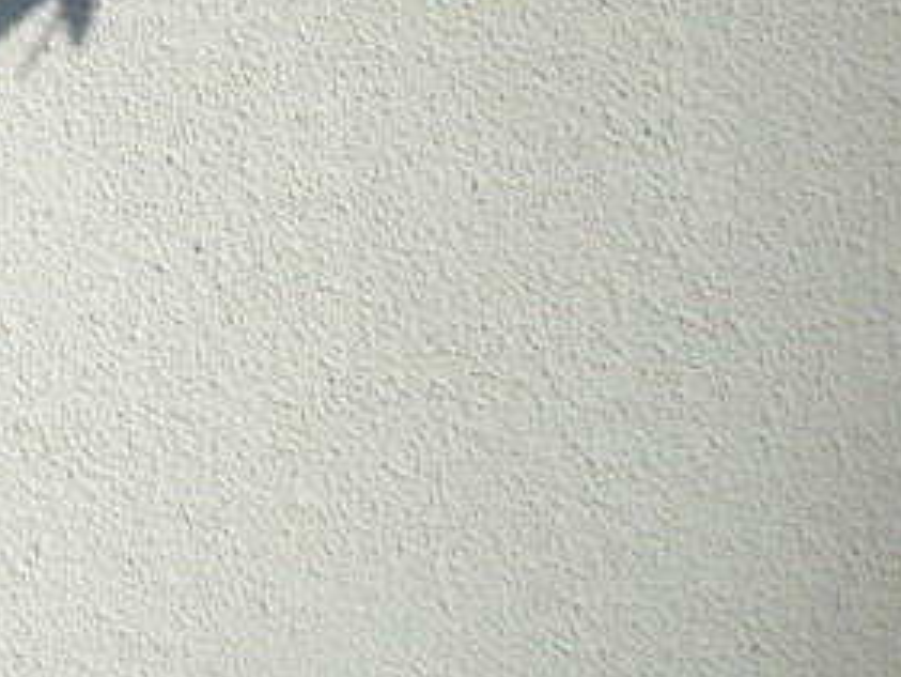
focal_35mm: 112
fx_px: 2916
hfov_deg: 16.2
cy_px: 90
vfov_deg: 13.1
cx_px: -417
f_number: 5.6
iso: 80
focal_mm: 6.2
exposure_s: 1/640
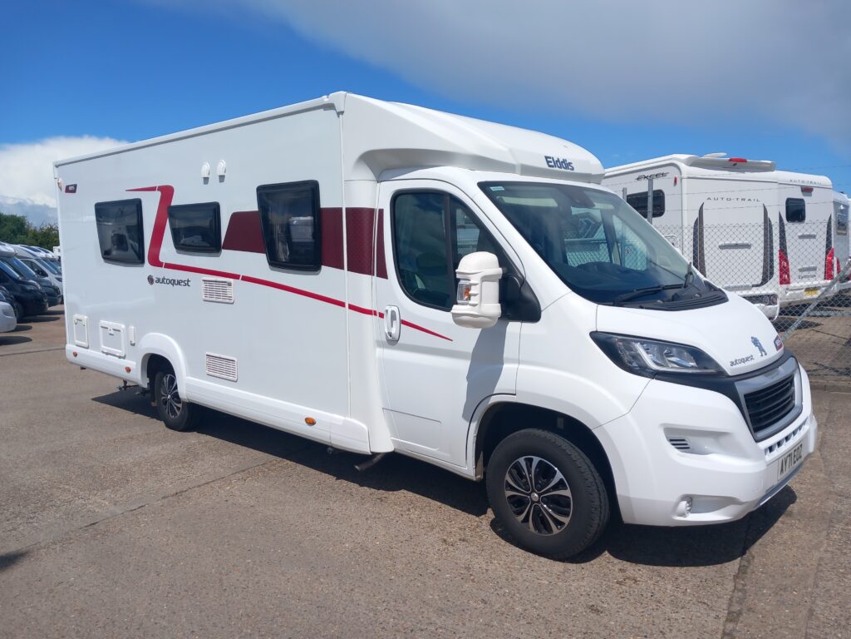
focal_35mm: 27
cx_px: 426
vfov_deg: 51.4
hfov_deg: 65.3
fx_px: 664
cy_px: 320
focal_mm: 4
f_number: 1.8
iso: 20
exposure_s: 1/1289
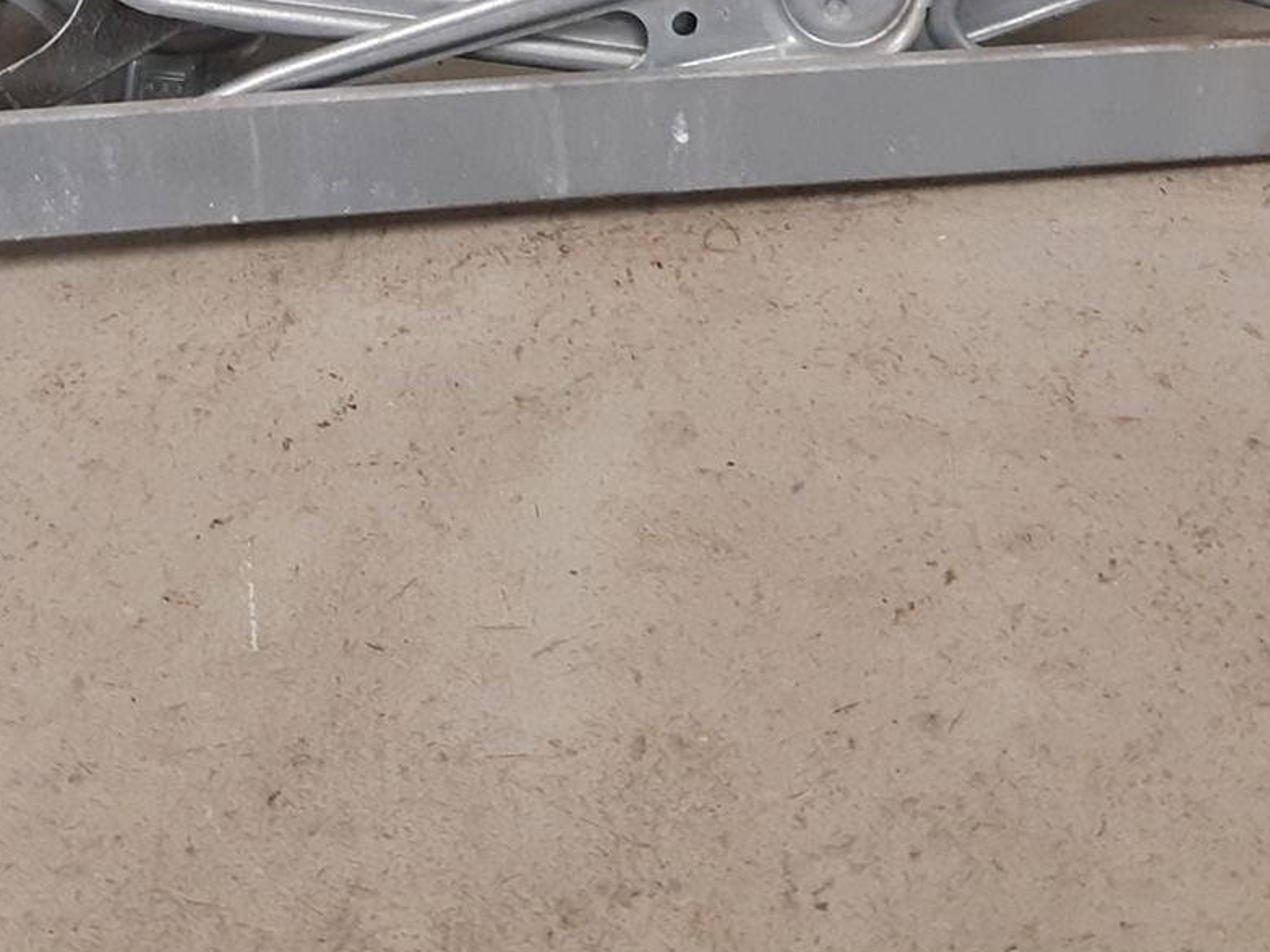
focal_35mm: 68
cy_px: -144
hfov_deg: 28.3
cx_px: 378
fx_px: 2494
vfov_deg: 20.4
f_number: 1.7
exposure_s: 1/50
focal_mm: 3.93
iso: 160
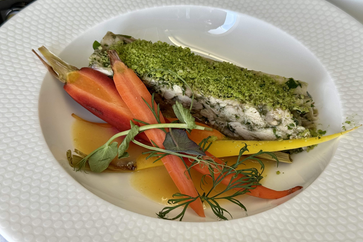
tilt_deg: -45.8
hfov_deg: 39.6
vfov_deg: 27.0
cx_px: 182
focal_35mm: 50
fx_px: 504
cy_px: 106
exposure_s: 1/233
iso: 125
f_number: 1.78
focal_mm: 6.76
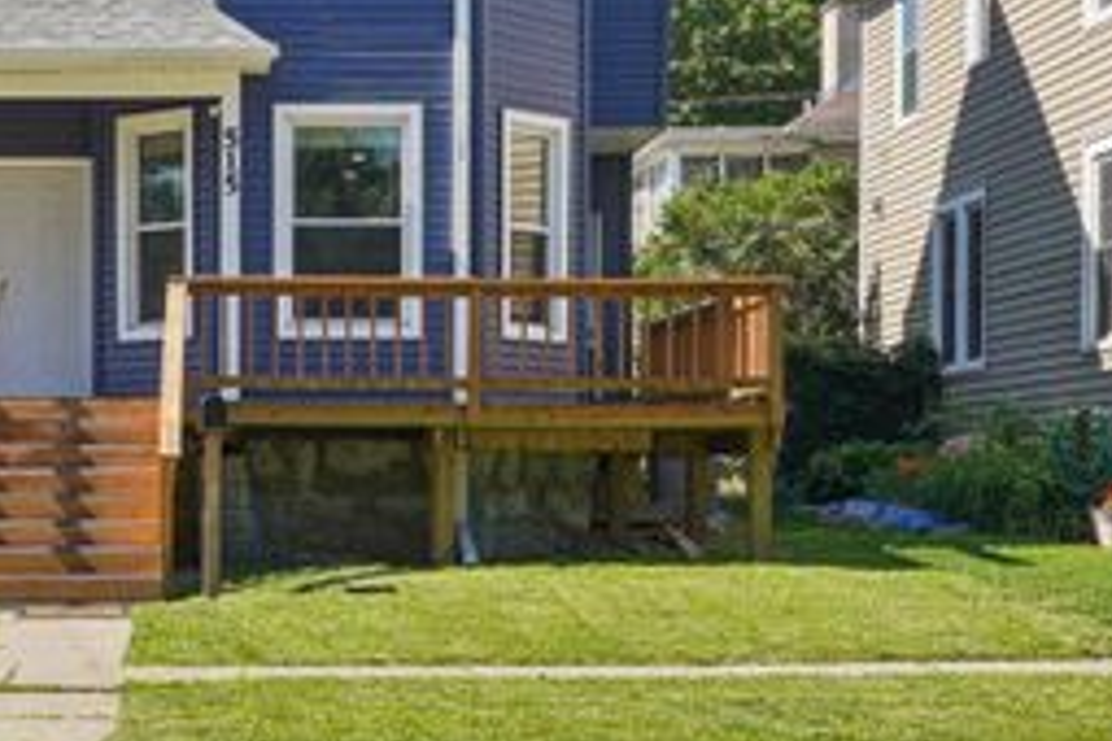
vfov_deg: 27.9
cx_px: 314
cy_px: 120
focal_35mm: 47
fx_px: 1452
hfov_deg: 41.0
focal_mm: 16
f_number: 9
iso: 400
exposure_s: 1/500
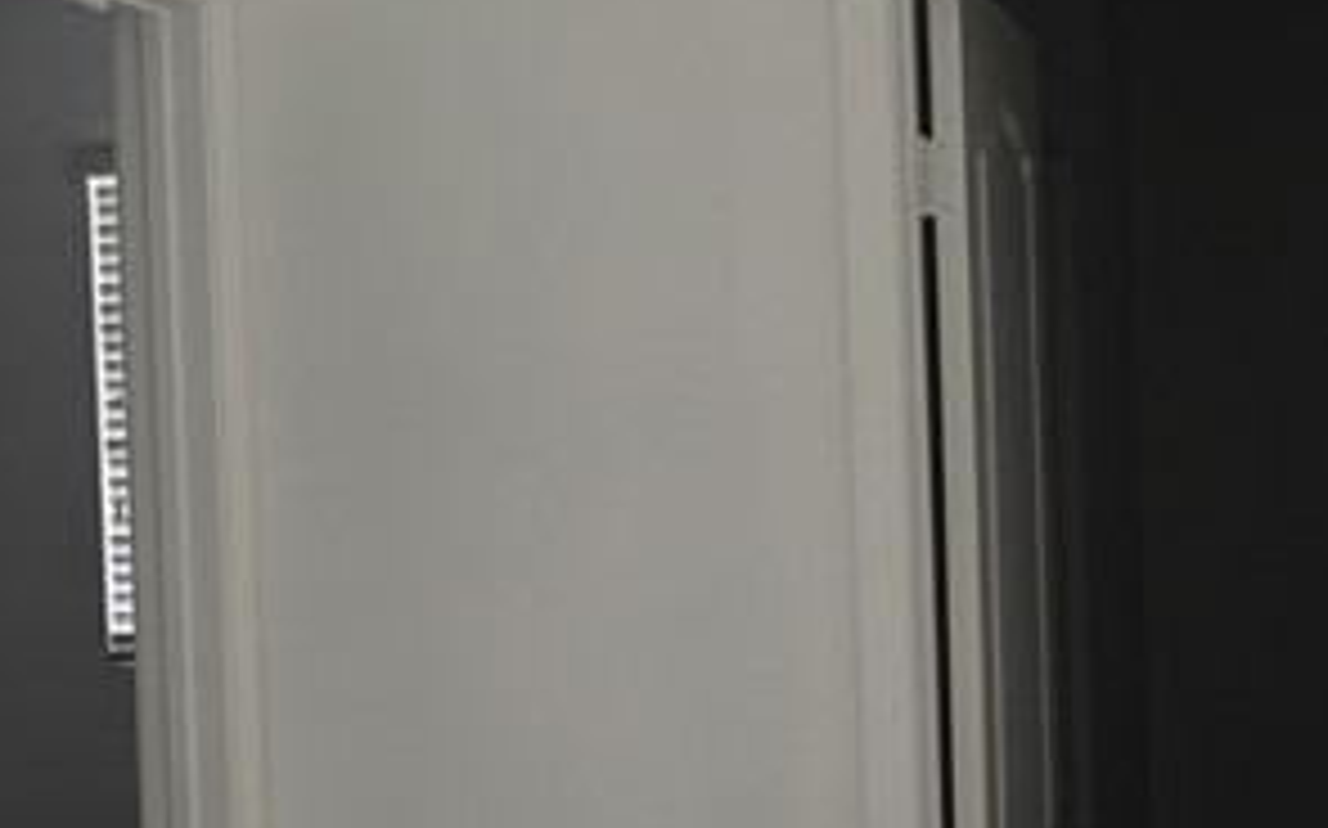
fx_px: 3075
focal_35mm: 85
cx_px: 135
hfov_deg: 23.7
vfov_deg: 15.3
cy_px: 569
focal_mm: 24
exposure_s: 1/160
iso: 1250
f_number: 4
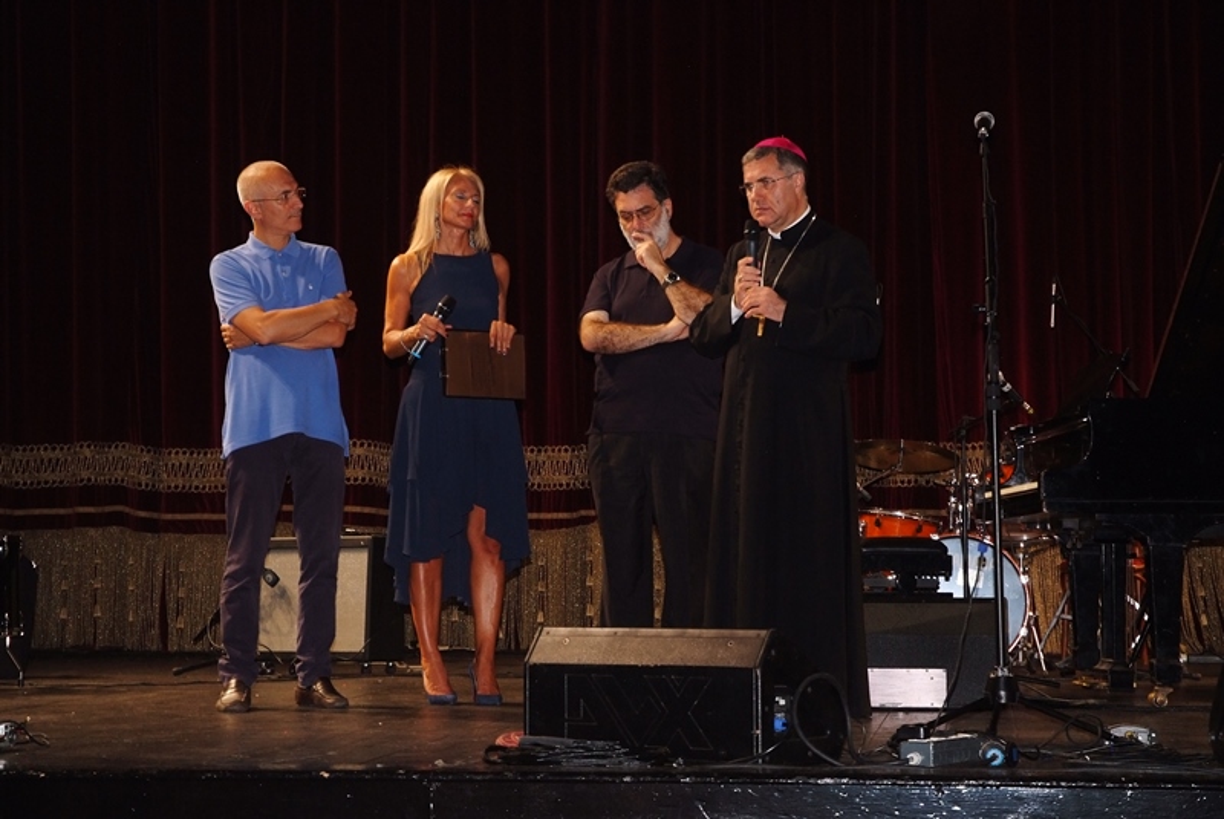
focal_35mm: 72
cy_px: 410
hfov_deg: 28.0
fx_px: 2450
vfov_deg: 19.0
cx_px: 612
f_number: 4.5
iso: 1000
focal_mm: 48
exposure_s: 1/40
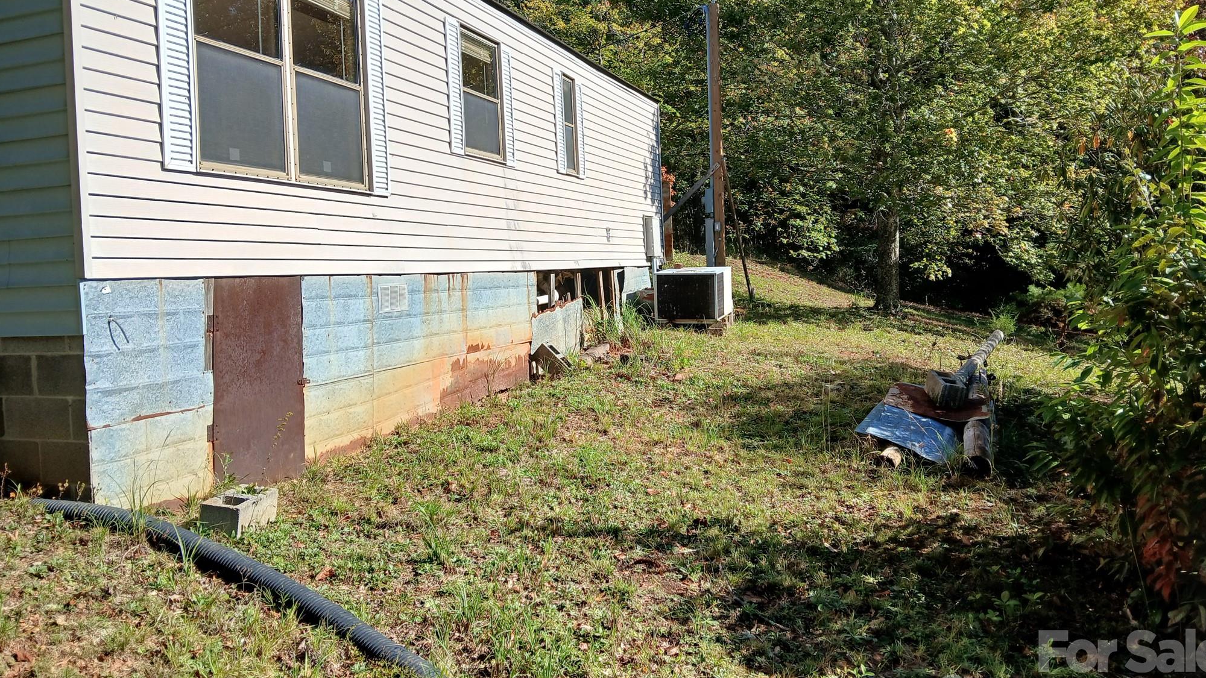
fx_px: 927
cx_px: 613
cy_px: 286
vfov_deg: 40.1
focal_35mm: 29
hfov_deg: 66.1
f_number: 1.8
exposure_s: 1/537
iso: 20
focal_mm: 3.98
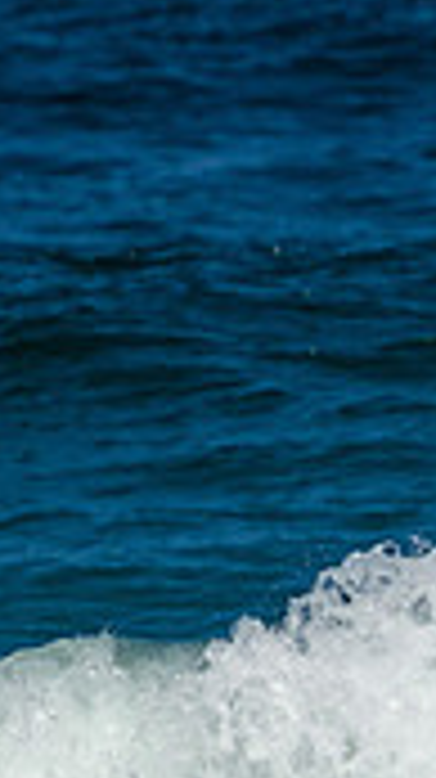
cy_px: 925
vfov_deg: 0.7
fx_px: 66507
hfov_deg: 0.4
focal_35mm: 3228
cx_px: 914
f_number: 11
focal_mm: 800
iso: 560
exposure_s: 1/2000
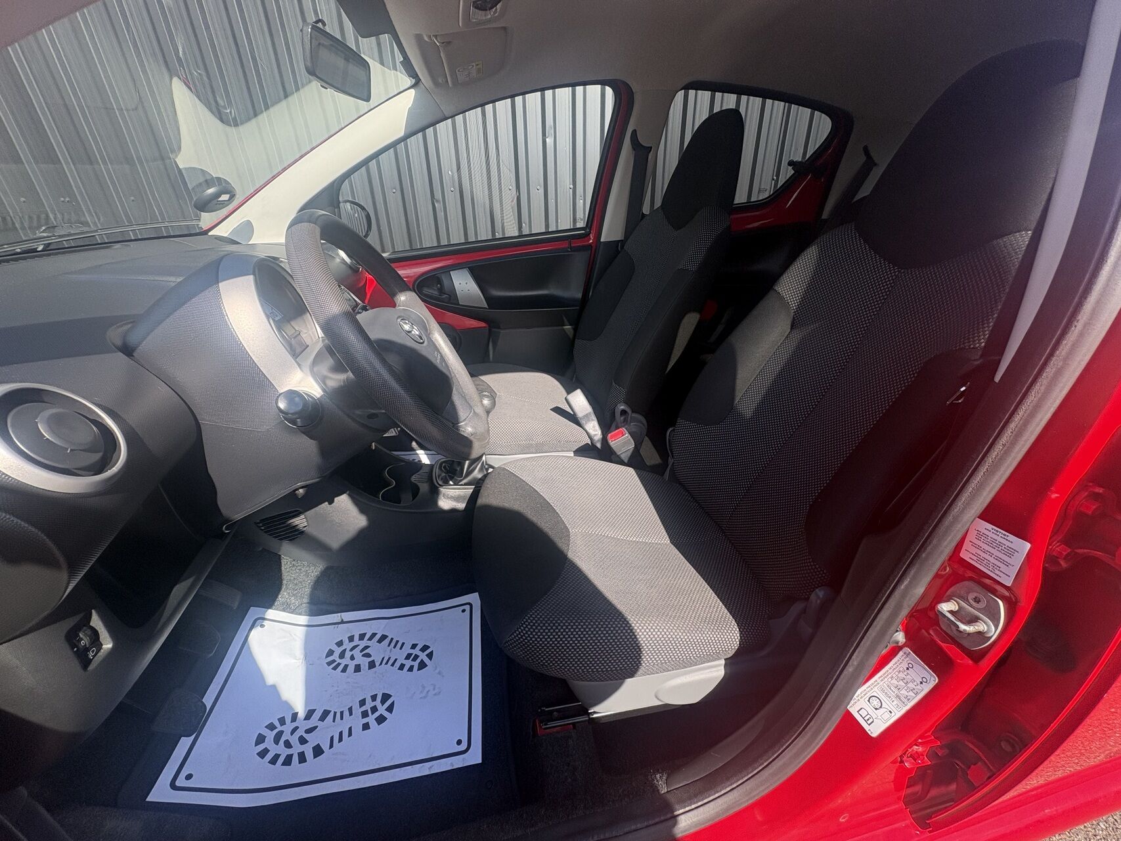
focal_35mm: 14
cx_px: 560
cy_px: 420
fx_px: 453
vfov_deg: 85.7
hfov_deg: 102.1
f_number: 2.2
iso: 64
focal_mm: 2.22
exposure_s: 1/482
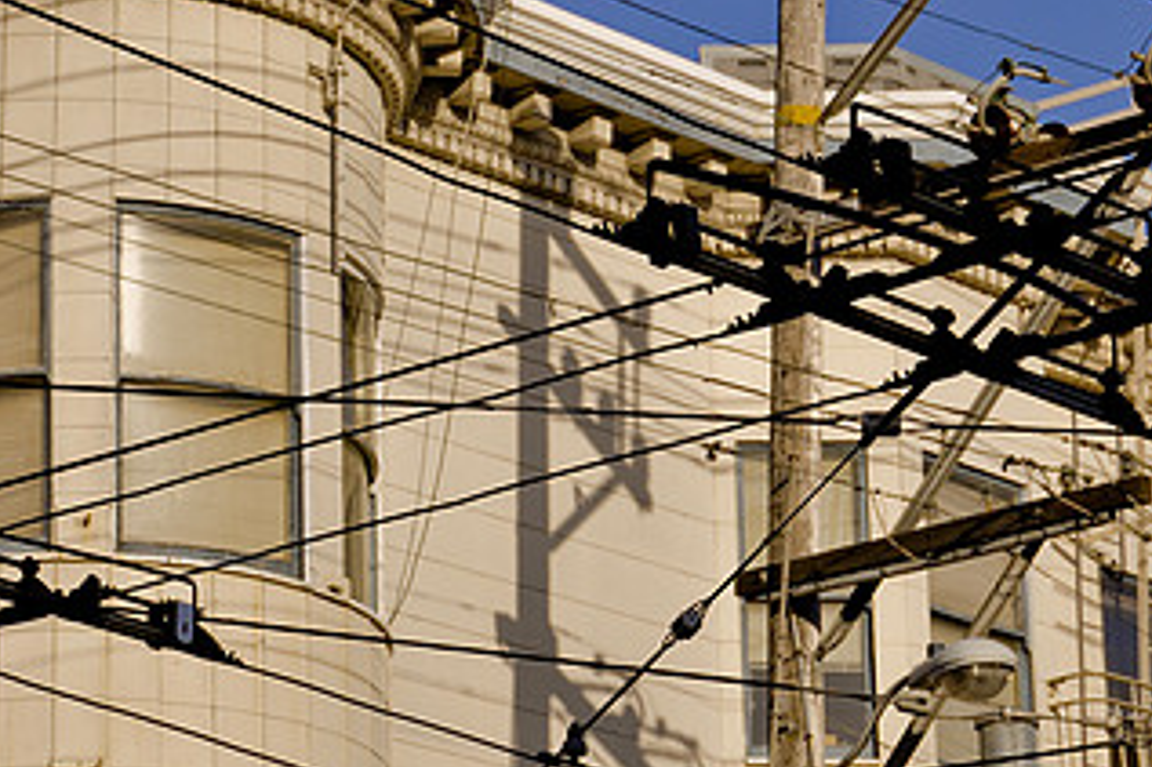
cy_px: 398
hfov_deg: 12.1
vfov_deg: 8.1
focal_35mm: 170
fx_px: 5437
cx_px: 429
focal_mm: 62
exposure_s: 1/800
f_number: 7.1
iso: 250
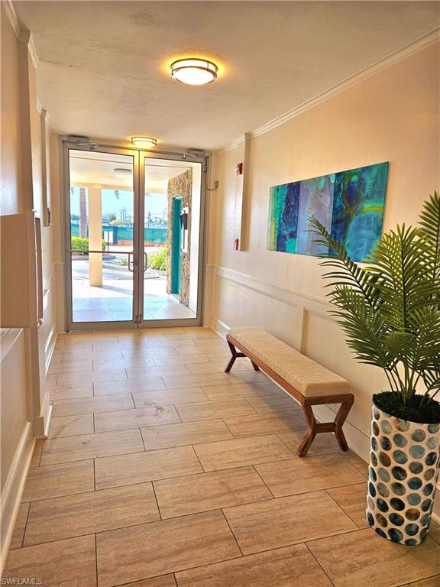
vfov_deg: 73.9
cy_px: 294
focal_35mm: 23
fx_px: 390
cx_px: 220
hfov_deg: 58.9
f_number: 1.8
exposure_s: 1/213
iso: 25
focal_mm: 5.4
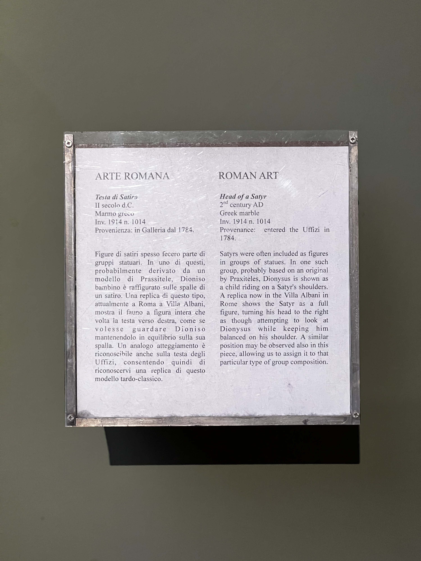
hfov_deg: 19.1
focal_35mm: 77
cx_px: 210
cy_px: 280
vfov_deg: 25.3
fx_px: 1249
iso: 500
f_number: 2.8
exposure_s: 1/50
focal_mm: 9
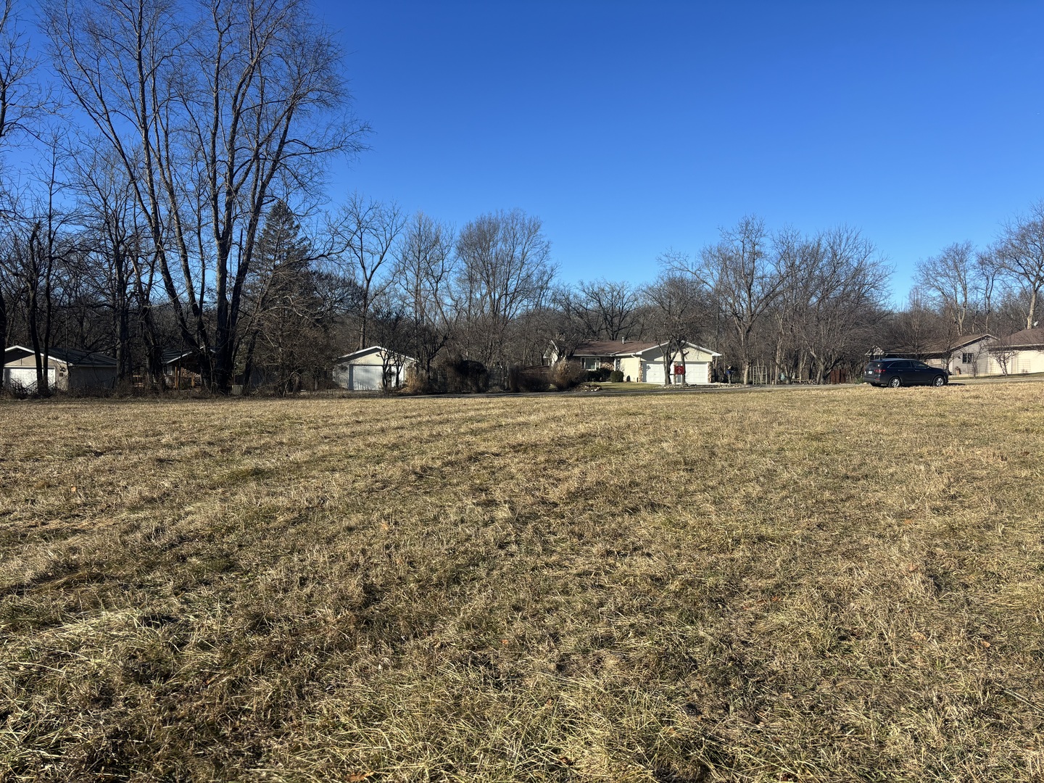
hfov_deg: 67.3
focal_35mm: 26
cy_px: 392
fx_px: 784
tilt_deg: -0.8
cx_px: 522
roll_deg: -0.8
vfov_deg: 53.1
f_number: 1.6
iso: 50
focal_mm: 5.96
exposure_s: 1/2639
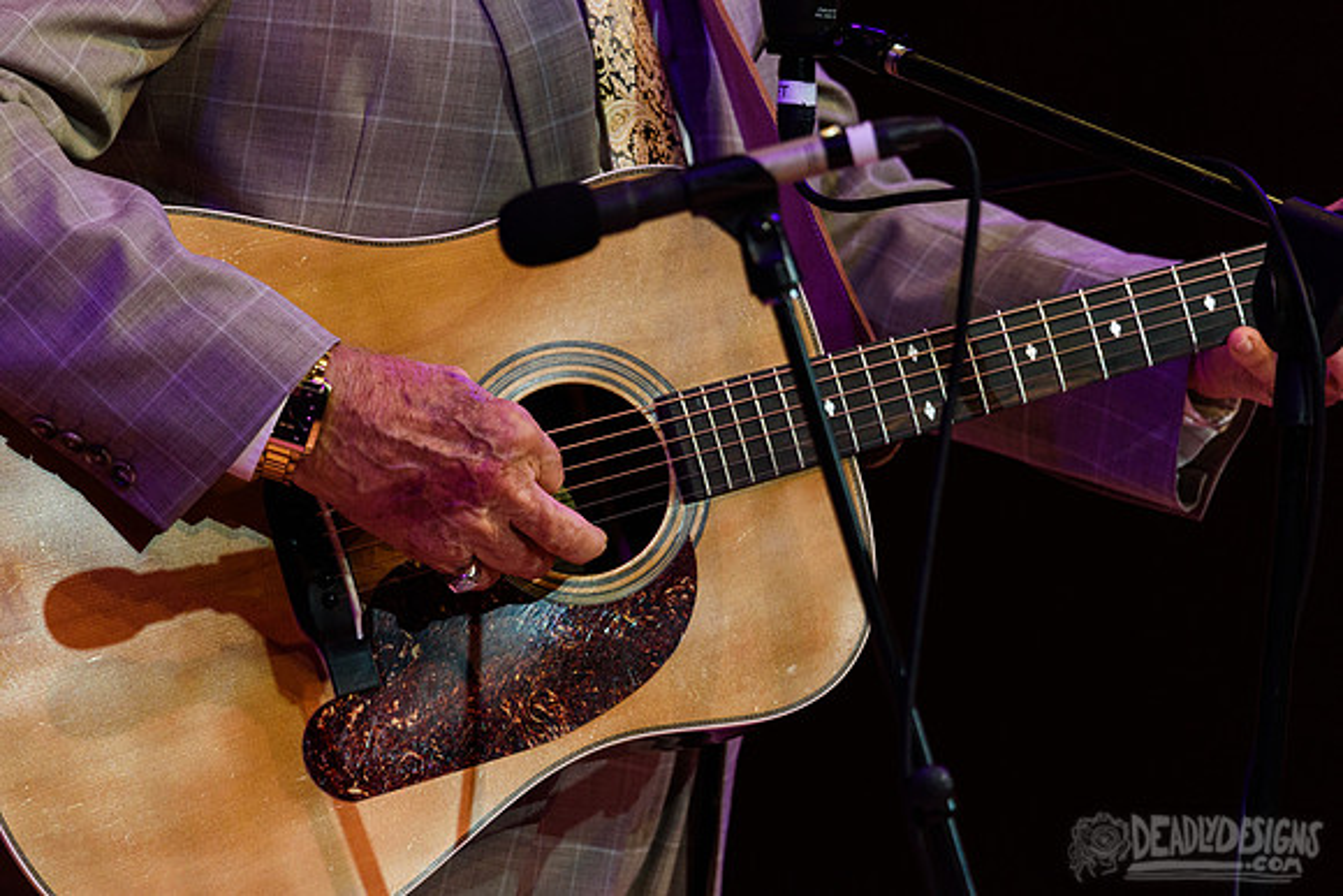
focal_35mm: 600
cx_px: 672
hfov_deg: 3.4
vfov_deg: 2.3
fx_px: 22388
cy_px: 448
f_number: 6.3
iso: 2500
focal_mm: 600
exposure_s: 1/640
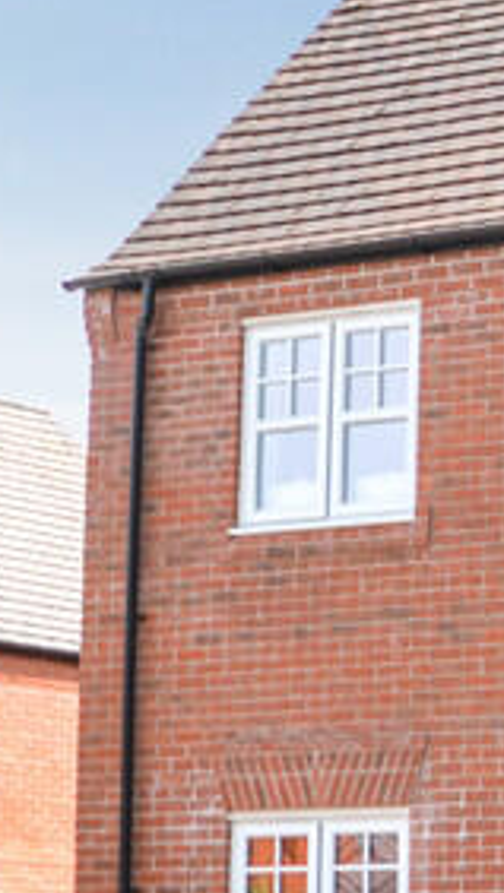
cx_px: 1043
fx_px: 3249
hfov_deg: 8.4
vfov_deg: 15.6
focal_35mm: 137
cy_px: 610
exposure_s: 1/200
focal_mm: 24
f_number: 5
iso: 100
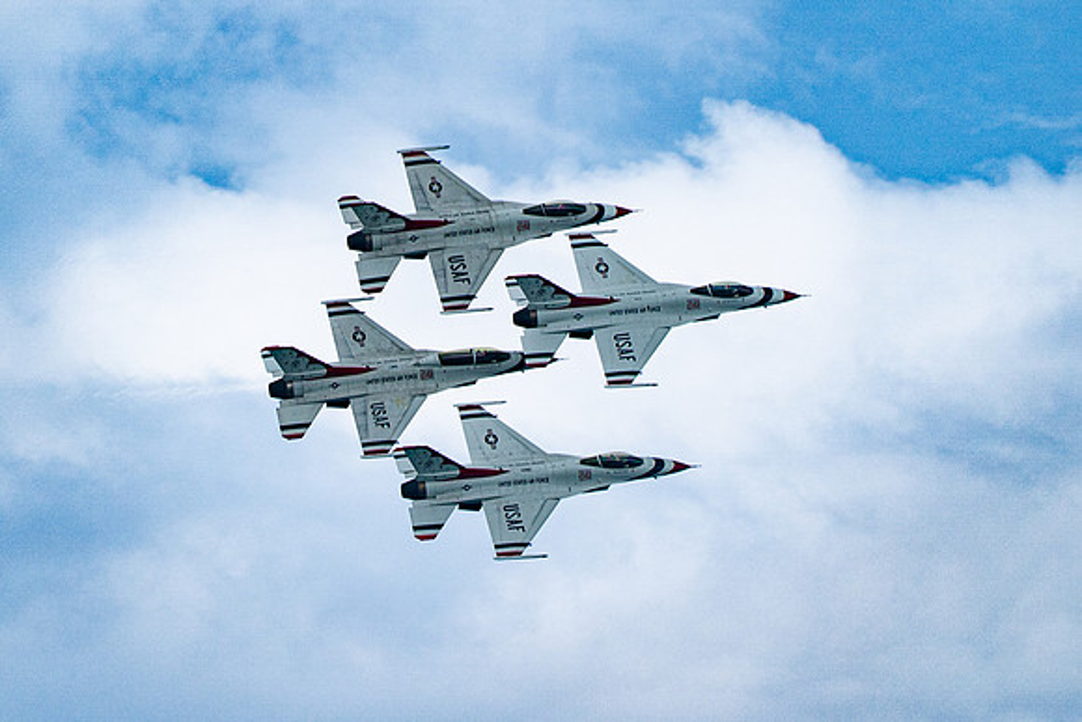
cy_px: 67
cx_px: 556
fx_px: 23446
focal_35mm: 780
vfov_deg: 1.8
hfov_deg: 2.6
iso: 640
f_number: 9
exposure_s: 1/1250
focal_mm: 400
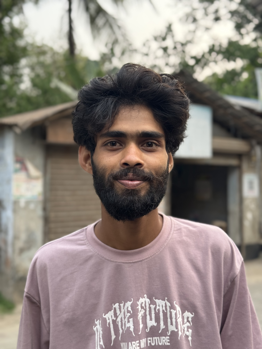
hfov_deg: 30.3
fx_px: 484
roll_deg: +0.8
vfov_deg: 39.7
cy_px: 174
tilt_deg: +0.7
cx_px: 131
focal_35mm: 48
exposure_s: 1/112
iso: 100
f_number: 1.78
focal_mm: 6.76
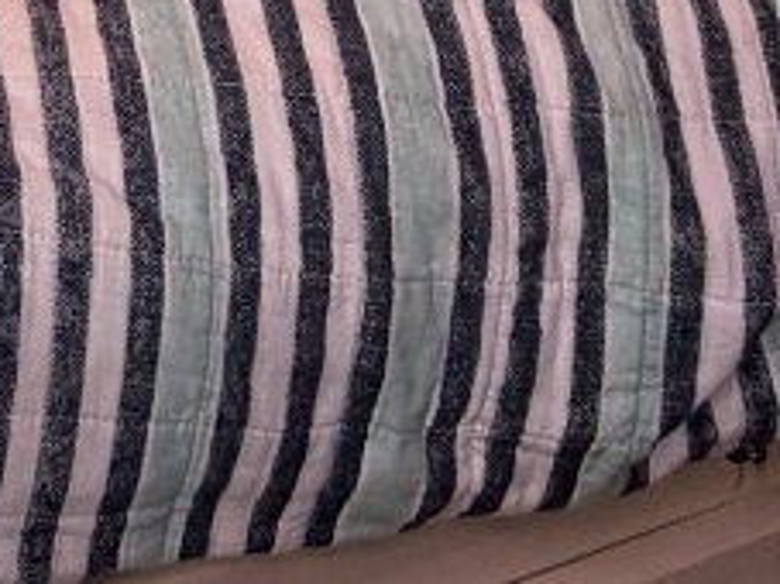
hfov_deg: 21.1
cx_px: -45
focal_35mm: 89
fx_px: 2004
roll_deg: +4.2
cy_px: -1020
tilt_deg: -12.1
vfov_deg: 11.7
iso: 50
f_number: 2.2
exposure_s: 1/121
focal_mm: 2.22
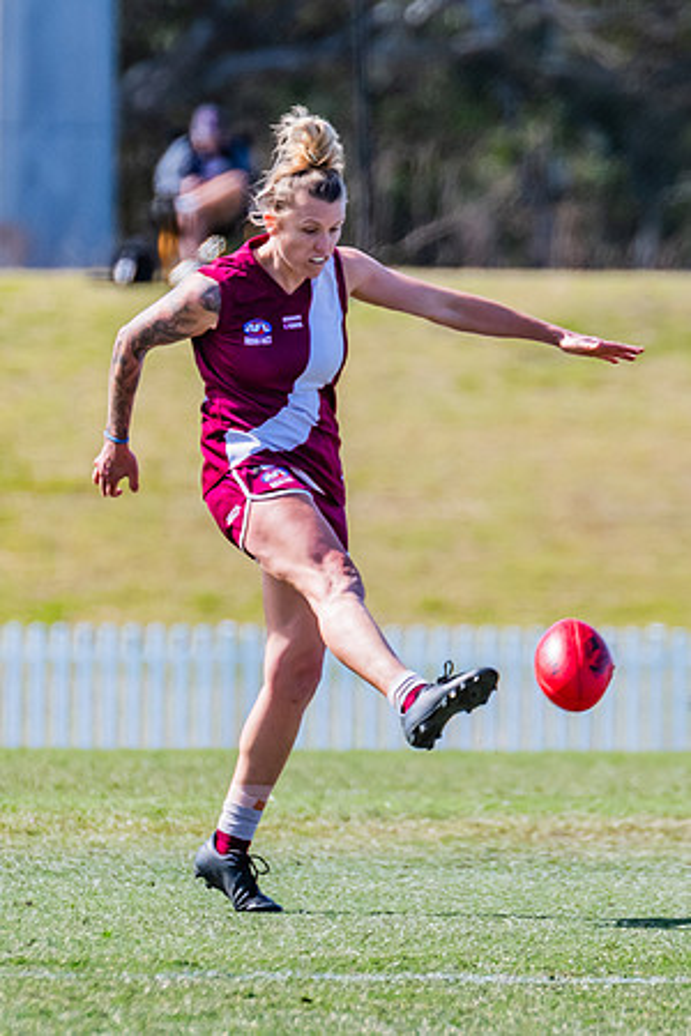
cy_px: 532
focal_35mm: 941
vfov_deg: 2.2
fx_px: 27078
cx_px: 248
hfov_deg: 1.5
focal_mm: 420
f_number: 6.3
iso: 800
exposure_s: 1/1600
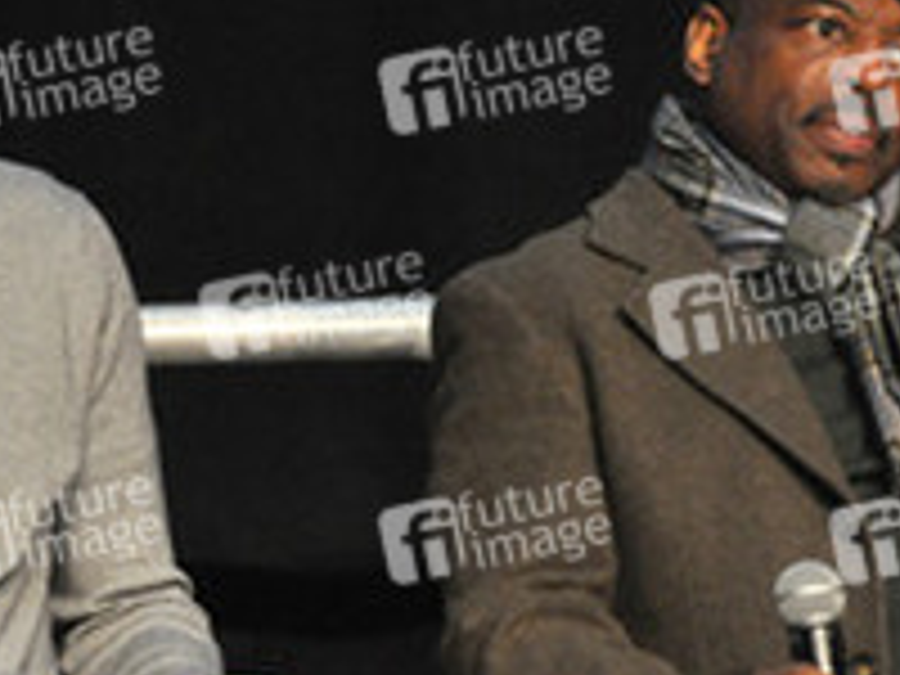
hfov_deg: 4.9
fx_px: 10532
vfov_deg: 3.7
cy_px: 418
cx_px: 374
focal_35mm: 405
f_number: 5.6
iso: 2000
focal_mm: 125
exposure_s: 1/160
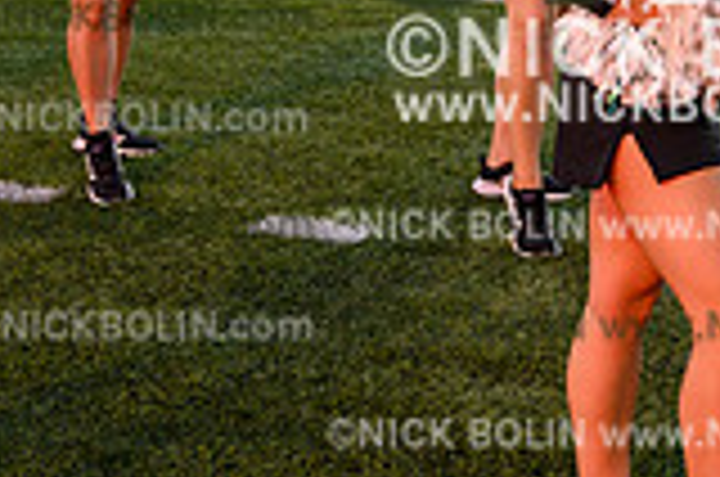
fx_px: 1737
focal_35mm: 87
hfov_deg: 22.7
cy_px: -90
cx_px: 670
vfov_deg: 15.1
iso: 100
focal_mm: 24
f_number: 4
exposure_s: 1/125
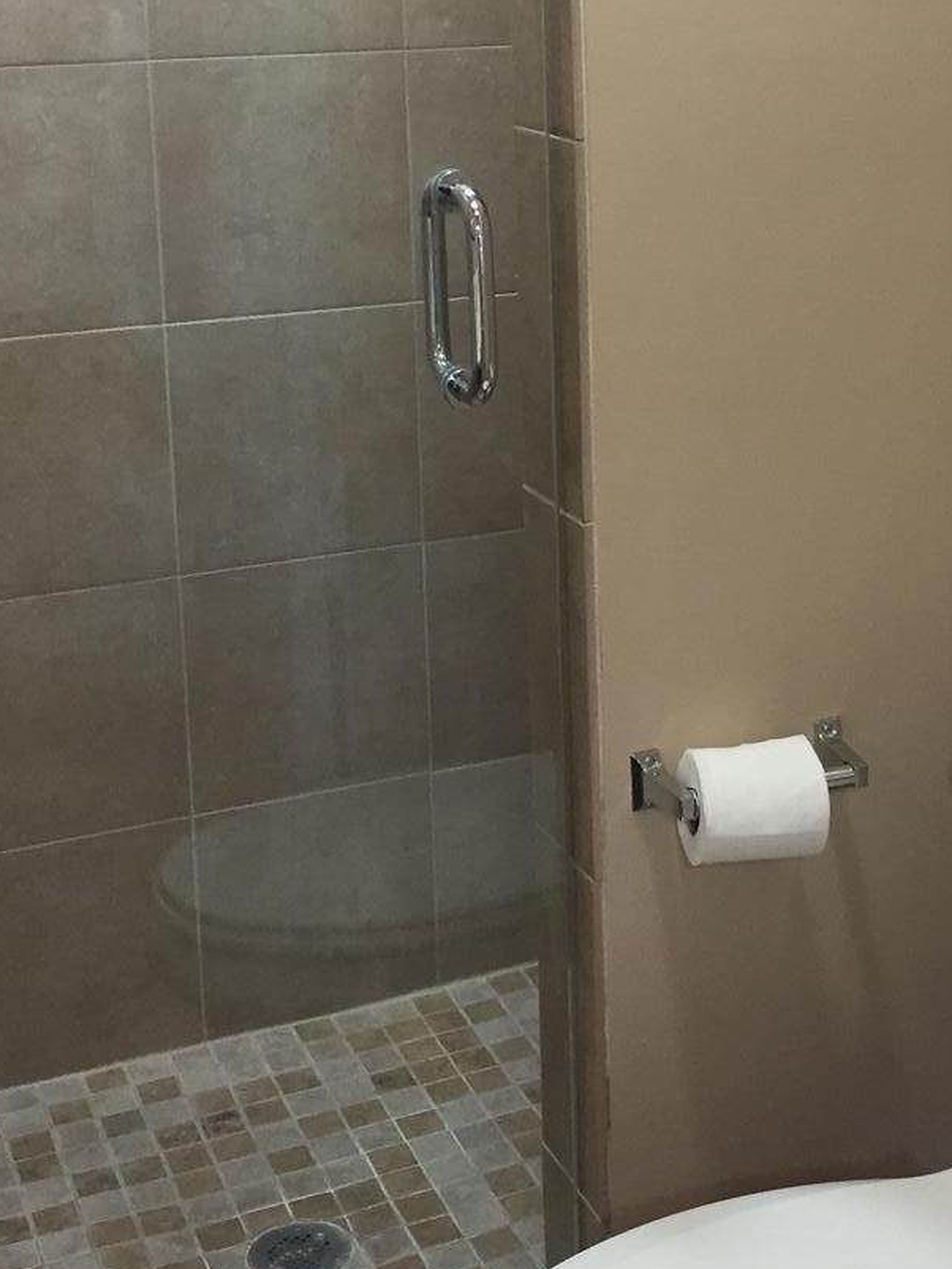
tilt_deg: -11.3
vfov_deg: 32.2
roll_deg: +1.7
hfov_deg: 24.7
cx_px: 658
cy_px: 353
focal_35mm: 59
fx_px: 2162
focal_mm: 4.15
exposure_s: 1/30
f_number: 2.2
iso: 100
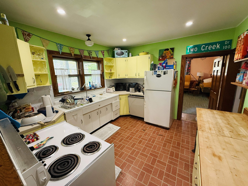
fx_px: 100
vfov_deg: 85.7
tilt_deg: -11.4
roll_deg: +1.8
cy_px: 93
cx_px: 124
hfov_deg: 102.1
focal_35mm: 14
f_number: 2.2
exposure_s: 1/108
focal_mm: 2.22
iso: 320
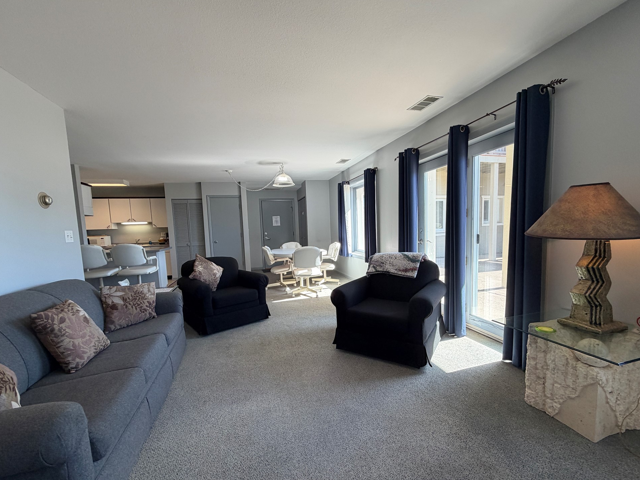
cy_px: 253
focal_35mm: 15
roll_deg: +2.1
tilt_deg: -5.6
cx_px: 324
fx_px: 277
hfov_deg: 98.2
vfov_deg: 81.7
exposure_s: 1/120
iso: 100
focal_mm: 2.22
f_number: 2.2
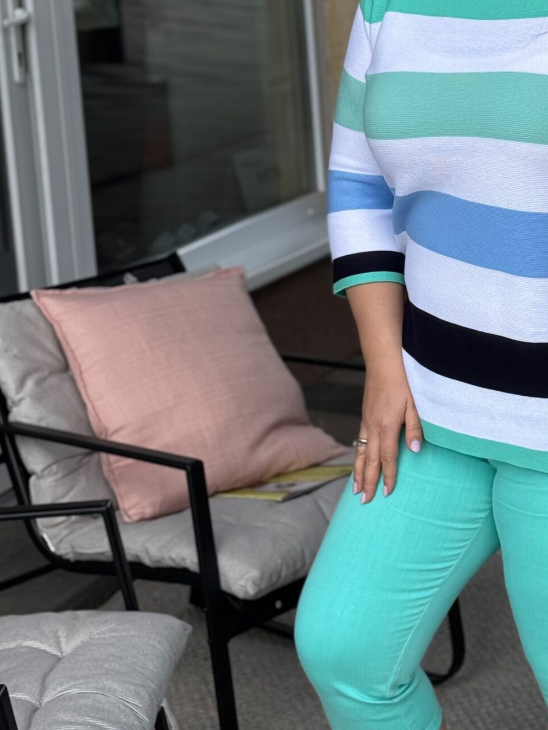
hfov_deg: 15.4
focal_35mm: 95
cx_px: 490
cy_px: 325
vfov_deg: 20.6
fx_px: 2005
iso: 64
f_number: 1.78
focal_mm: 6.76
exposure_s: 1/700
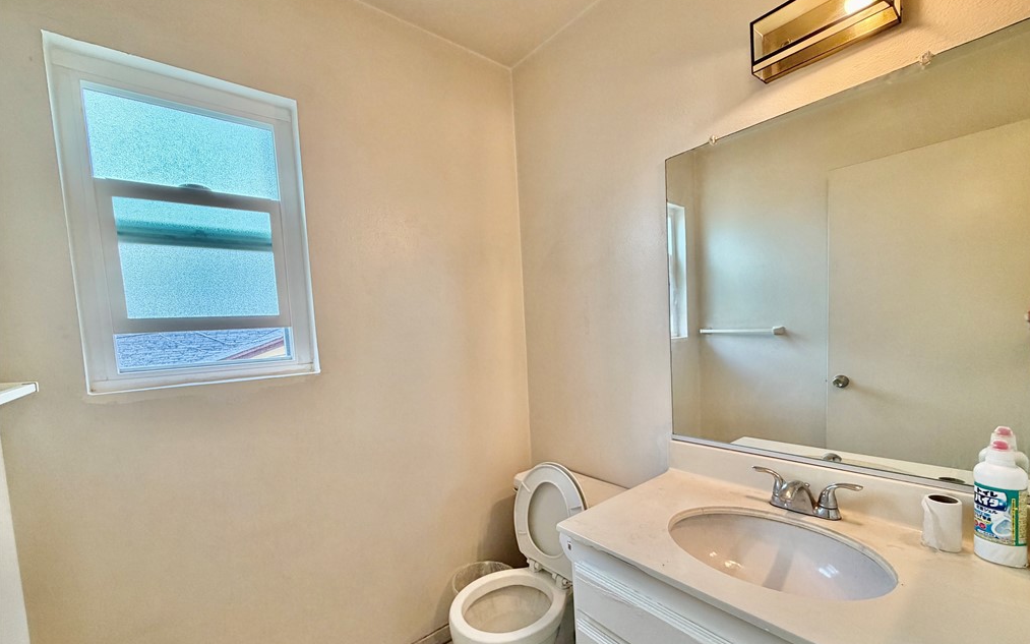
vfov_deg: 74.5
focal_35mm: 15
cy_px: 359
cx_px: 519
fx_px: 421
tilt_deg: -4.2
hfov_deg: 101.5
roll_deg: +3.6
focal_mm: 2.22
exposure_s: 1/60
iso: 200
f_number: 2.2
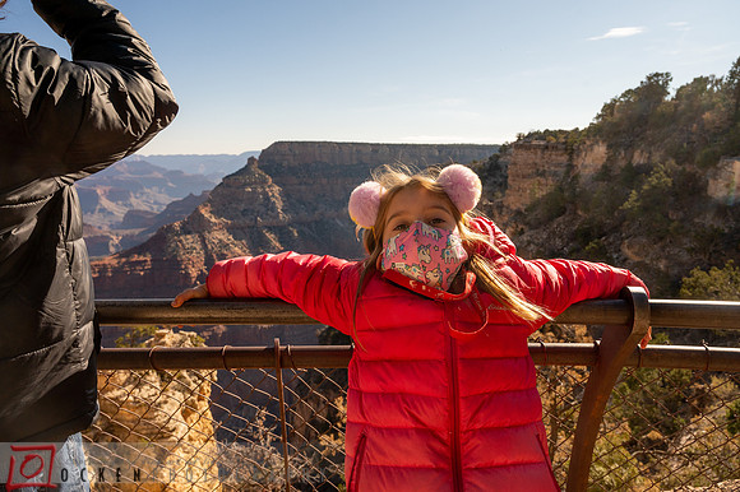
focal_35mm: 24
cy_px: 246
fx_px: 493
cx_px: 370
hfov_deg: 73.8
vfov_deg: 53.1
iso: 400
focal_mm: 24
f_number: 8
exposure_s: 1/1250
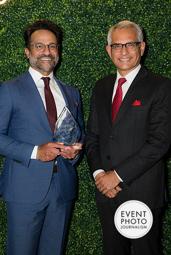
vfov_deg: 30.1
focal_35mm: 67
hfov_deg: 20.3
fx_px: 477
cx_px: 85
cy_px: 127
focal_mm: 66
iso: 800
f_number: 5
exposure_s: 1/160
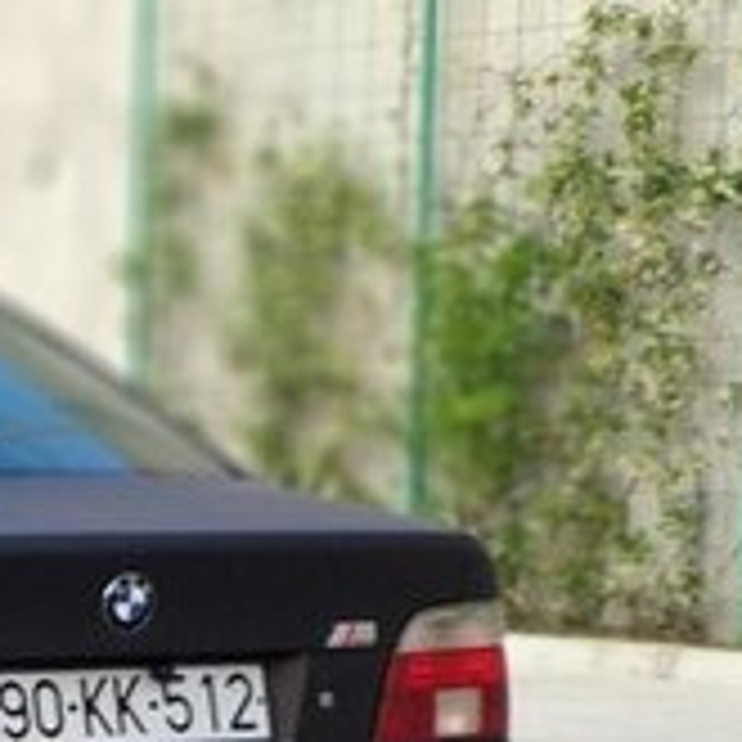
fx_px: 4462
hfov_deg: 9.1
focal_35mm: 184
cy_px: 897
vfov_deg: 9.4
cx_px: -522
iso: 160
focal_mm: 5.99
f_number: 2.6
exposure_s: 1/50
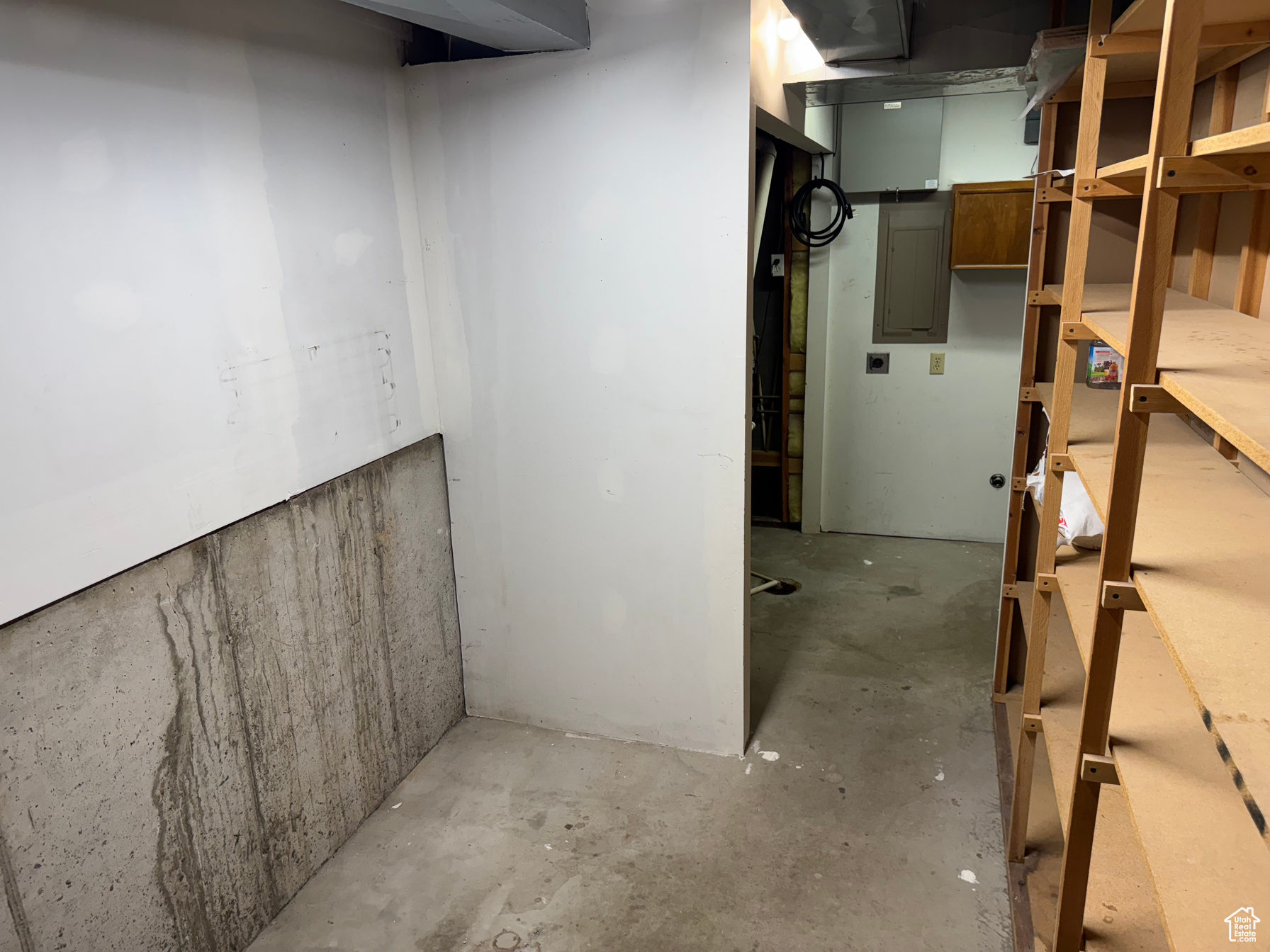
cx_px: 635
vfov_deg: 56.8
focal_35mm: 24
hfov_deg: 71.6
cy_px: 476
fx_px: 881
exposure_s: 1/120
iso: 100
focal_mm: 6.76
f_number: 1.78
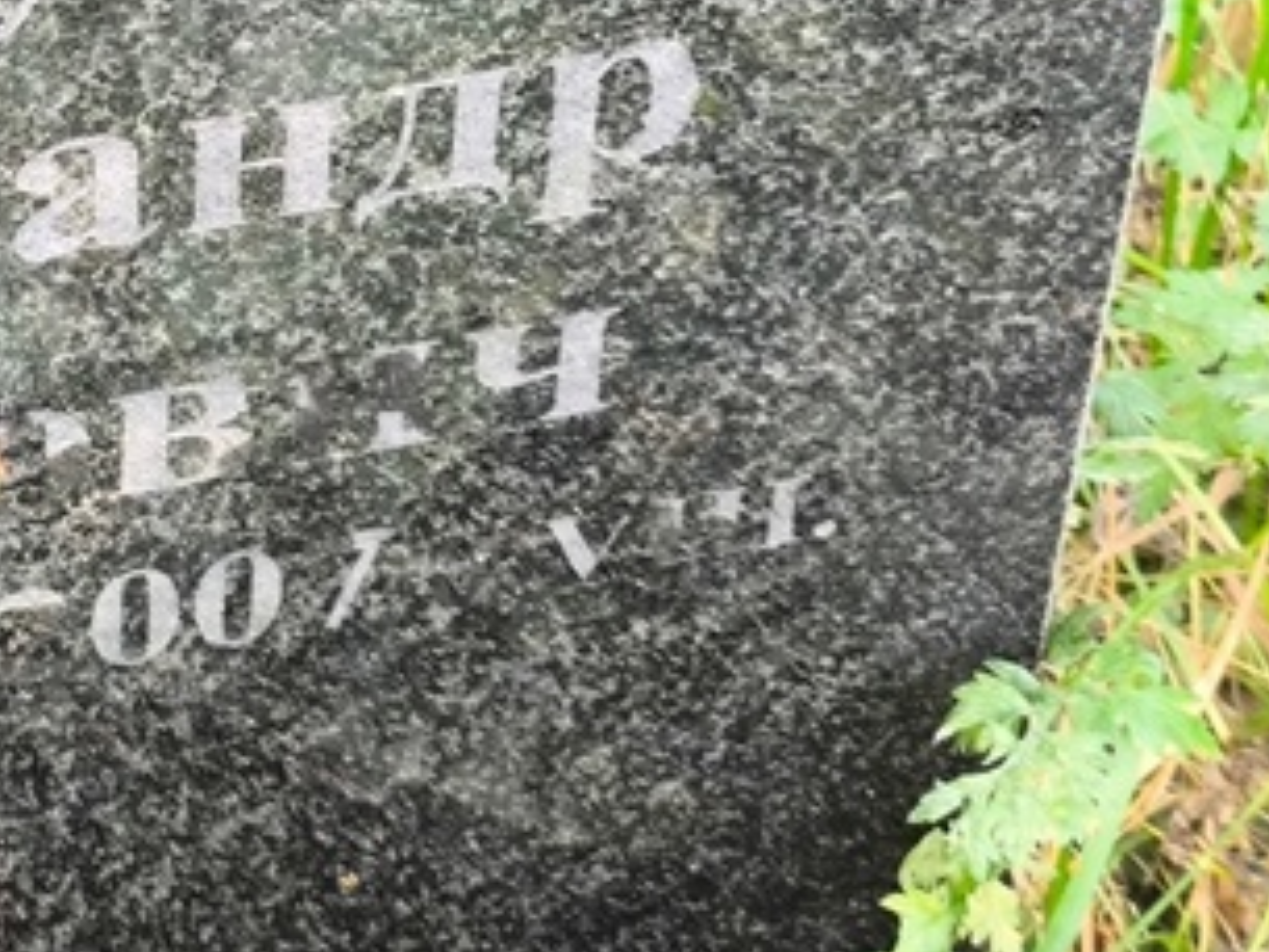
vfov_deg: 11.2
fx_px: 4804
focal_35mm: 131
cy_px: 21
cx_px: -285
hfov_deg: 14.5
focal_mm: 4.71
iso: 160
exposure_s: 1/60
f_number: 1.7
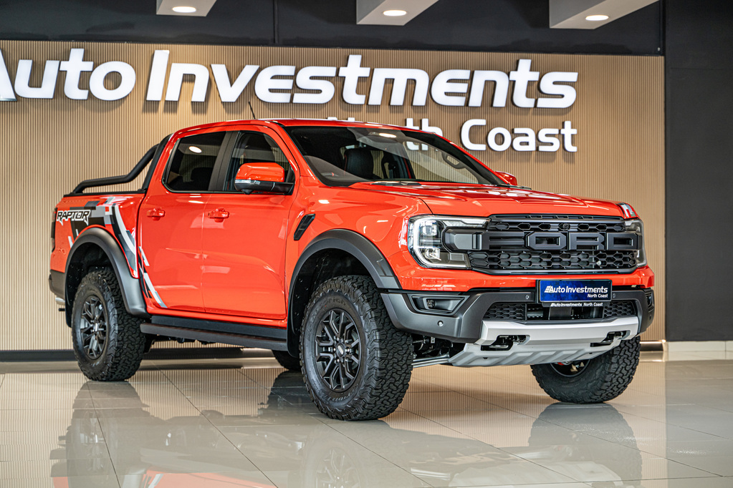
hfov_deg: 27.0
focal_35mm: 75
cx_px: 366
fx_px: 1527
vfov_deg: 18.2
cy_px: 244
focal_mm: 75
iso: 320
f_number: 4
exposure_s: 1/125
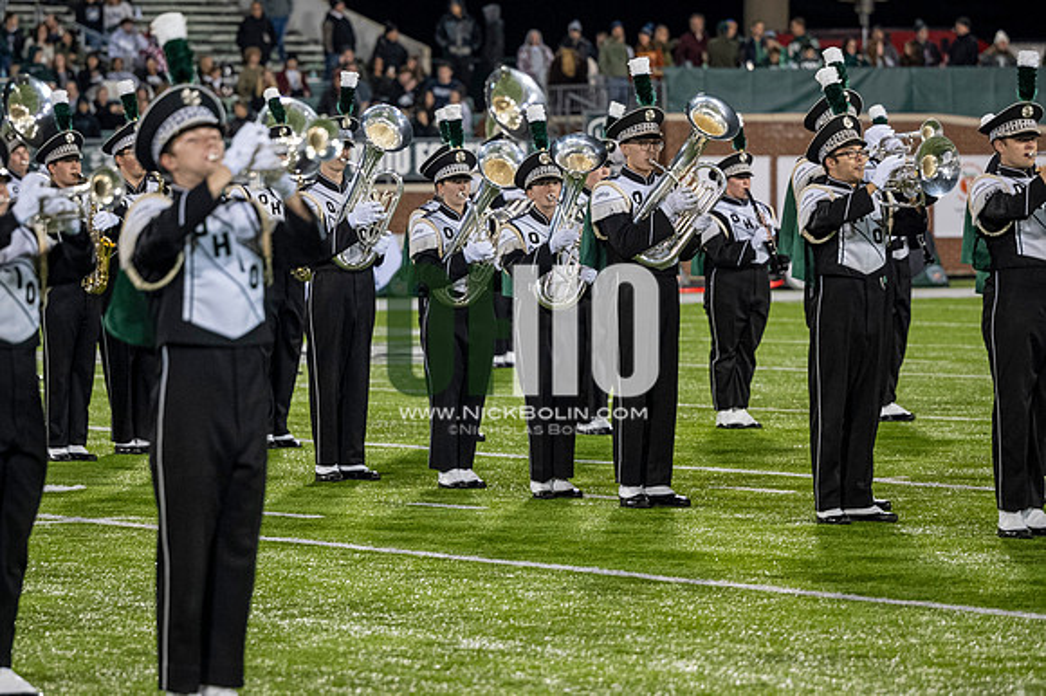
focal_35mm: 180
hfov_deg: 11.4
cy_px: 348
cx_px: 523
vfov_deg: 7.6
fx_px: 5227
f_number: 2.8
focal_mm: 120
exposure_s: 1/500
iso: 1000
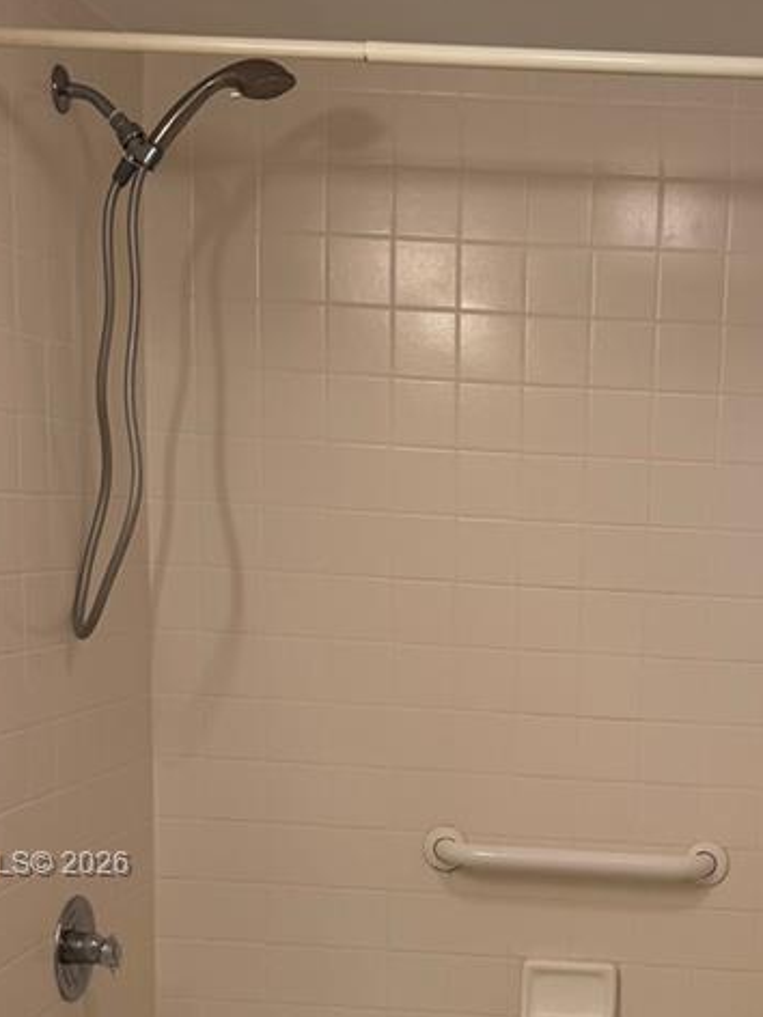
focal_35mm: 61
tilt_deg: -11.3
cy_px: 866
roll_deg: -1.7
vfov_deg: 30.6
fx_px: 1793
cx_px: 700
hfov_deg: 23.3
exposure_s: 1/120
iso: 100
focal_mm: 6.76
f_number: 1.78
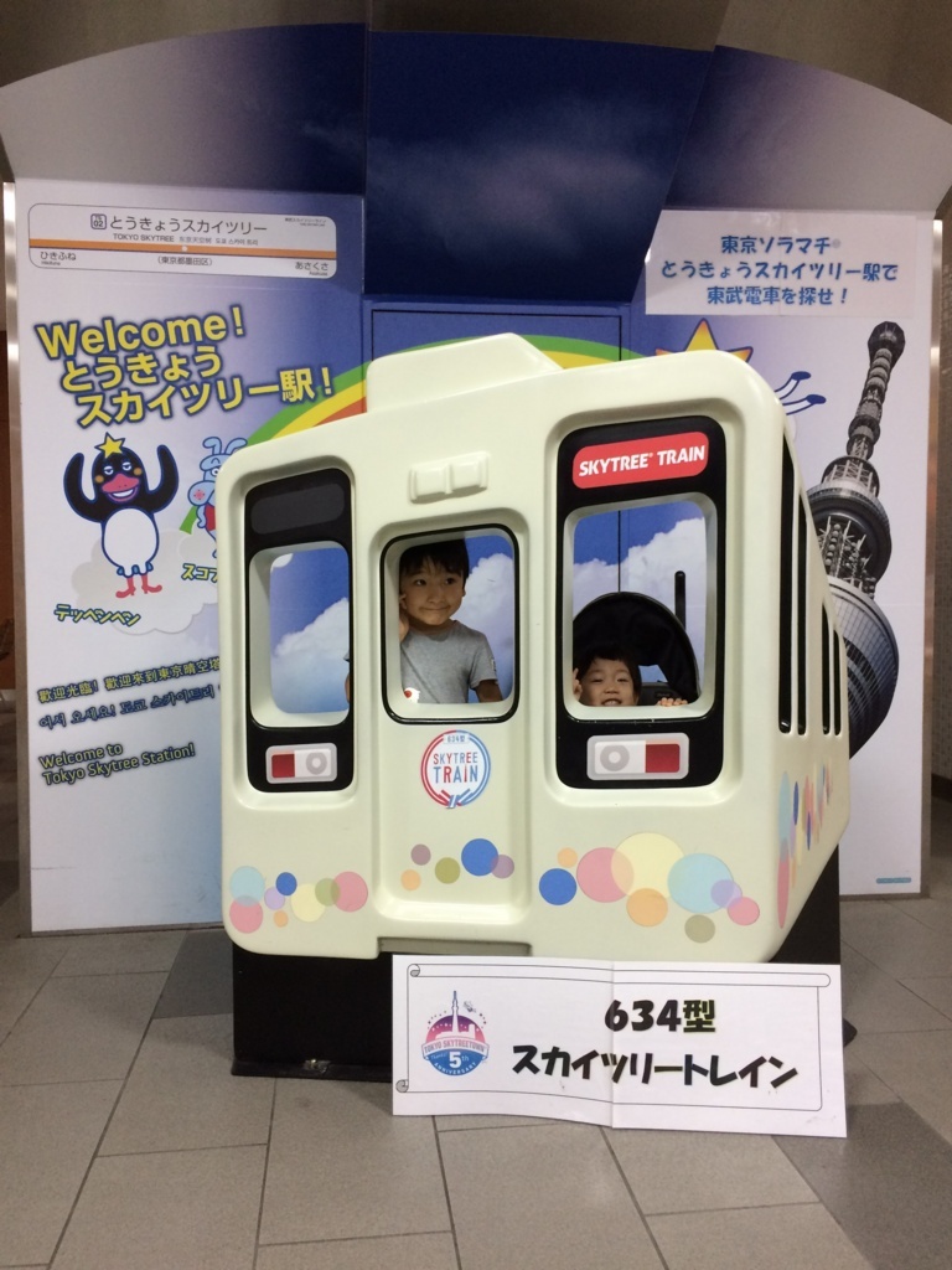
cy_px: 635
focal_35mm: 29
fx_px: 1063
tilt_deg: -3.7
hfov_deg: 48.2
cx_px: 476
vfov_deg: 61.7
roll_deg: +2.2
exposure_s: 1/30
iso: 50
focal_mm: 4.15
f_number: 2.2
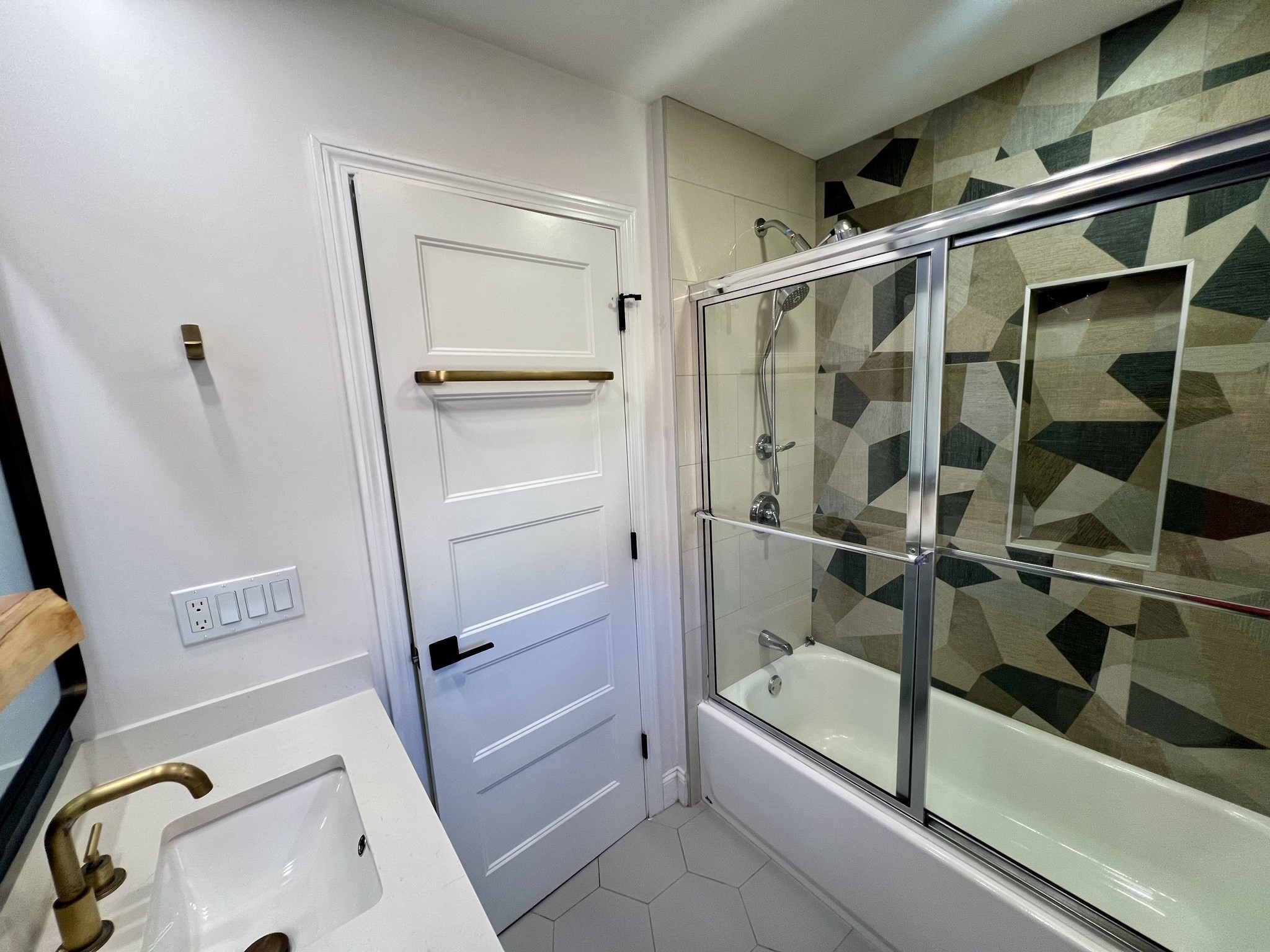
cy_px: 476
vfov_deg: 89.9
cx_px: 635
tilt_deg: -9.2
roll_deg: +2.5
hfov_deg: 106.2
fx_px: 477
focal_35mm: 13
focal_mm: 1.57
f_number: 1.8
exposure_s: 1/120
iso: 100
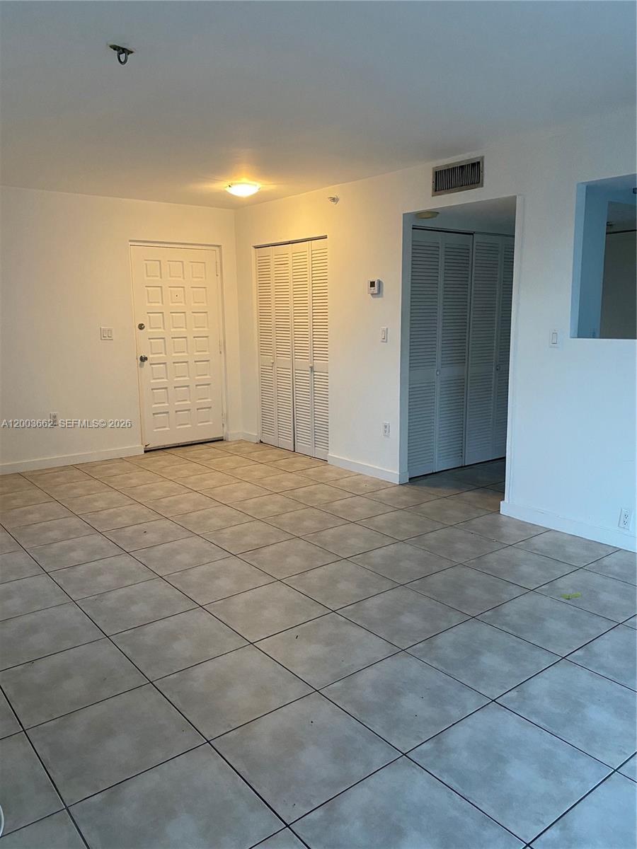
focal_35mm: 26
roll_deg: +0.6
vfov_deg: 67.3
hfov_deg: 53.1
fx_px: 638
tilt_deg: -8.8
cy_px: 424
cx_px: 318
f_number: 1.8
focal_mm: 4.25
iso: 320
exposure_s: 1/60
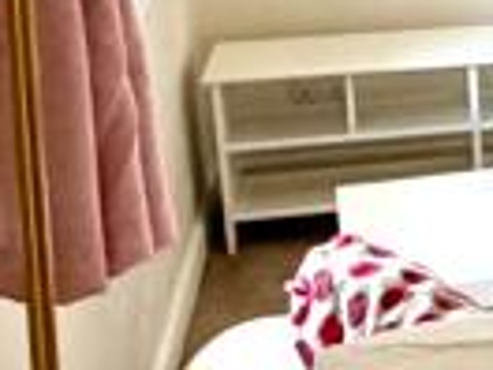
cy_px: 15
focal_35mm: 109
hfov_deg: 14.5
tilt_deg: -13.0
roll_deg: -0.8
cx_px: 1031
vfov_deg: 13.4
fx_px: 1552
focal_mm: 2.22
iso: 320
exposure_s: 1/90
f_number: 2.2
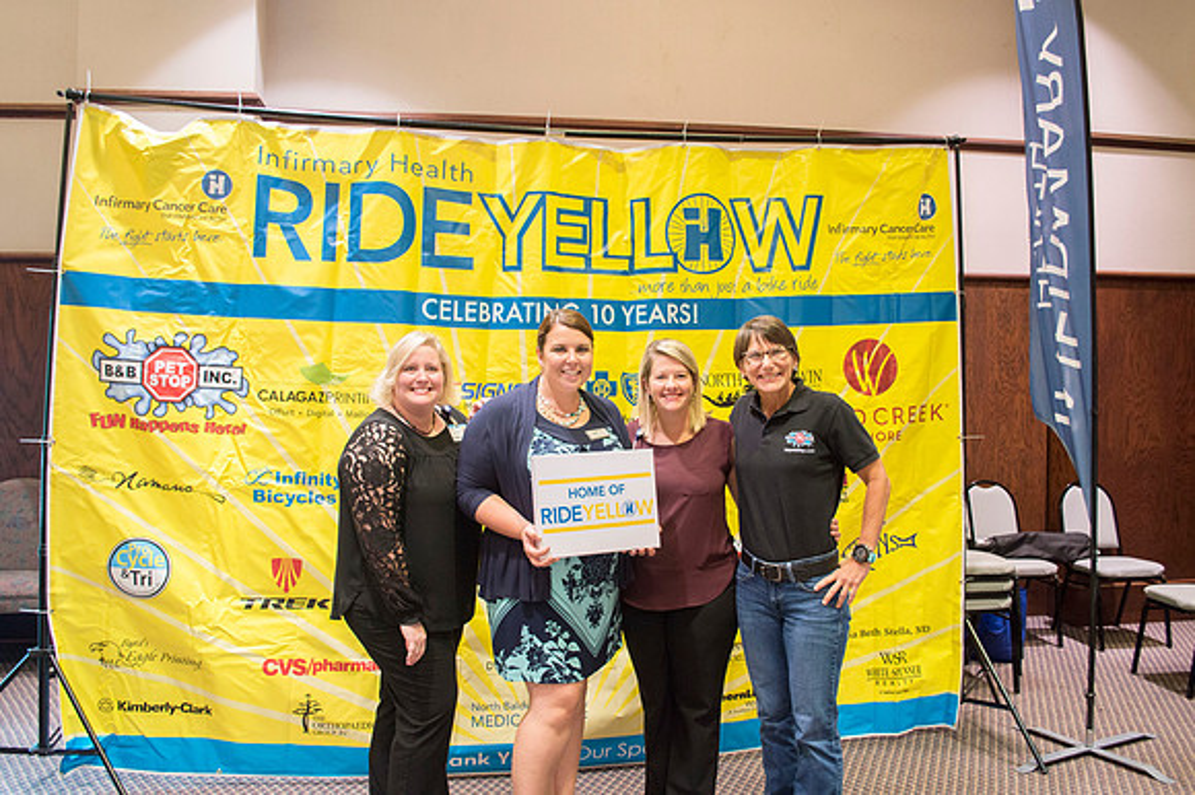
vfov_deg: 47.9
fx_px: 896
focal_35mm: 27
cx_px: 598
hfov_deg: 67.4
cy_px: 398
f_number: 3.5
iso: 560
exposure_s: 1/15
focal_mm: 18
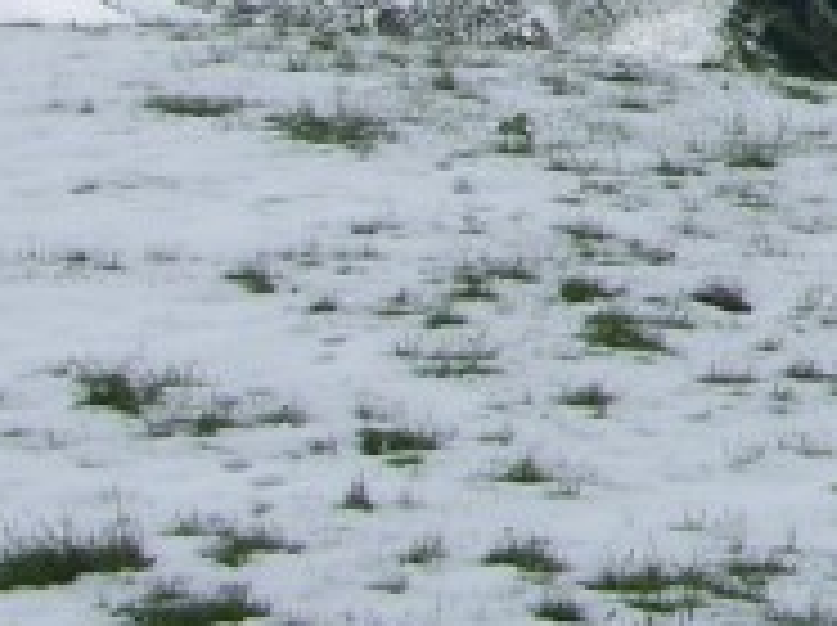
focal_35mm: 193
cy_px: -649
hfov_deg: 9.6
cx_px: 1606
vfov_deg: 7.4
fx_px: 4661
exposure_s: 1/354
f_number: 8
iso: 50
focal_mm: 8.9
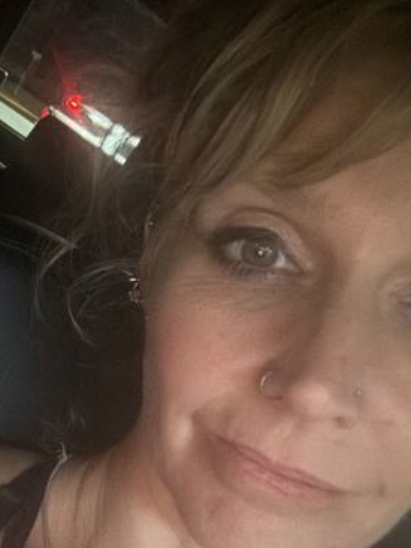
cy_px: 404
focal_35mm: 48
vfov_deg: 38.7
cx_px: 105
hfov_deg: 29.8
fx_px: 760
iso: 2500
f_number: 1.9
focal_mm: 2.69
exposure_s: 1/15
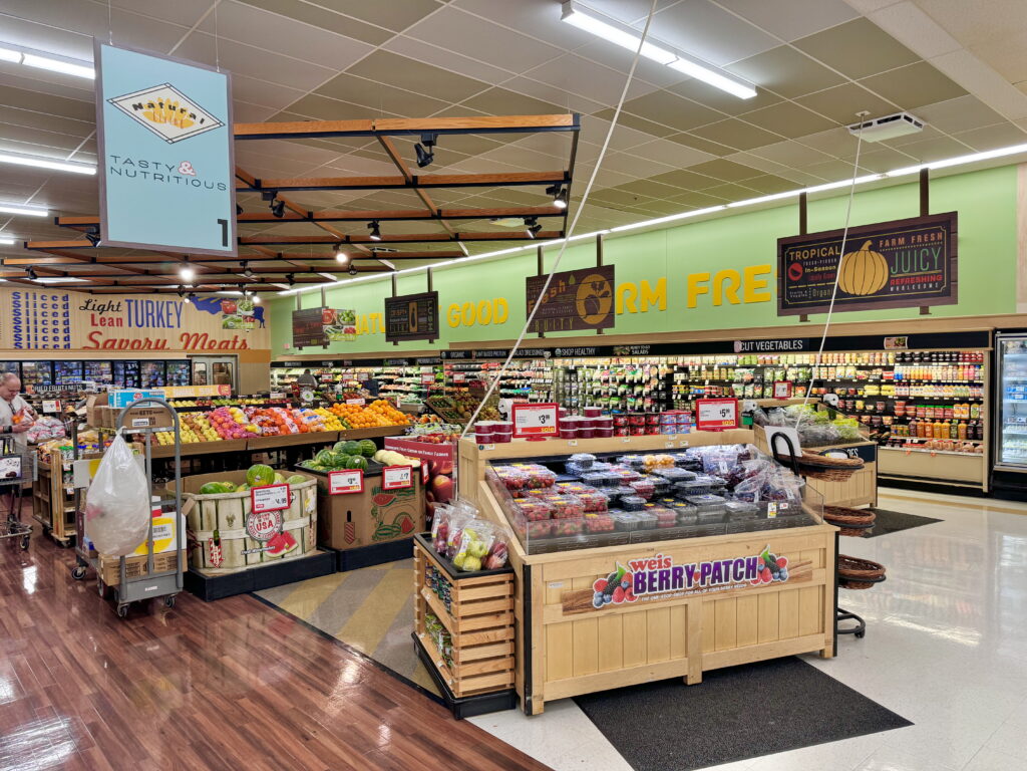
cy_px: 386
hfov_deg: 71.6
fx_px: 712
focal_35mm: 24
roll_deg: +1.2
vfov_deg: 56.8
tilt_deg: -2.7
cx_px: 514
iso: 100
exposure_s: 1/120
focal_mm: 6.76
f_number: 1.78
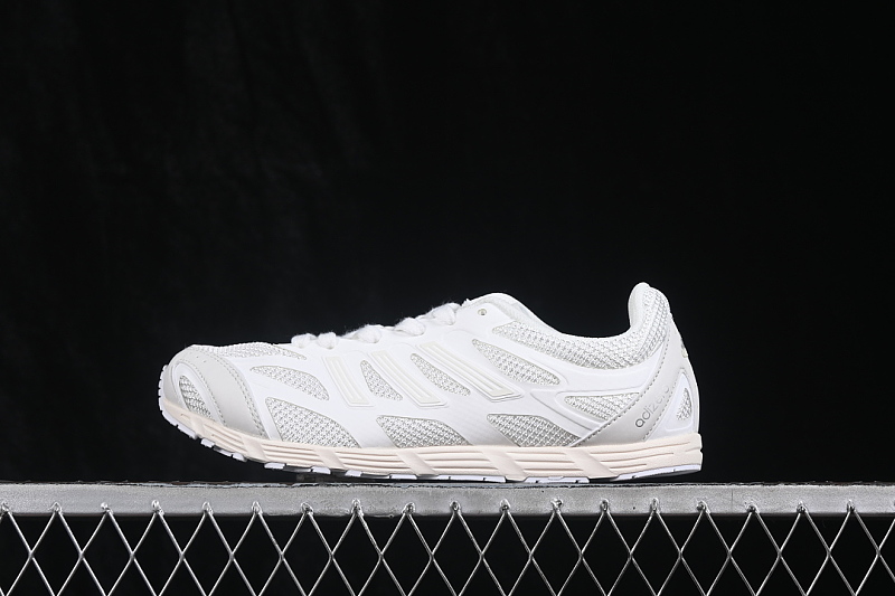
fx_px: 1864
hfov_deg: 27.0
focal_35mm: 75
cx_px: 448
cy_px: 298
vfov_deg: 18.2
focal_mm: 50
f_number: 8
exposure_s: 1/80
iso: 160
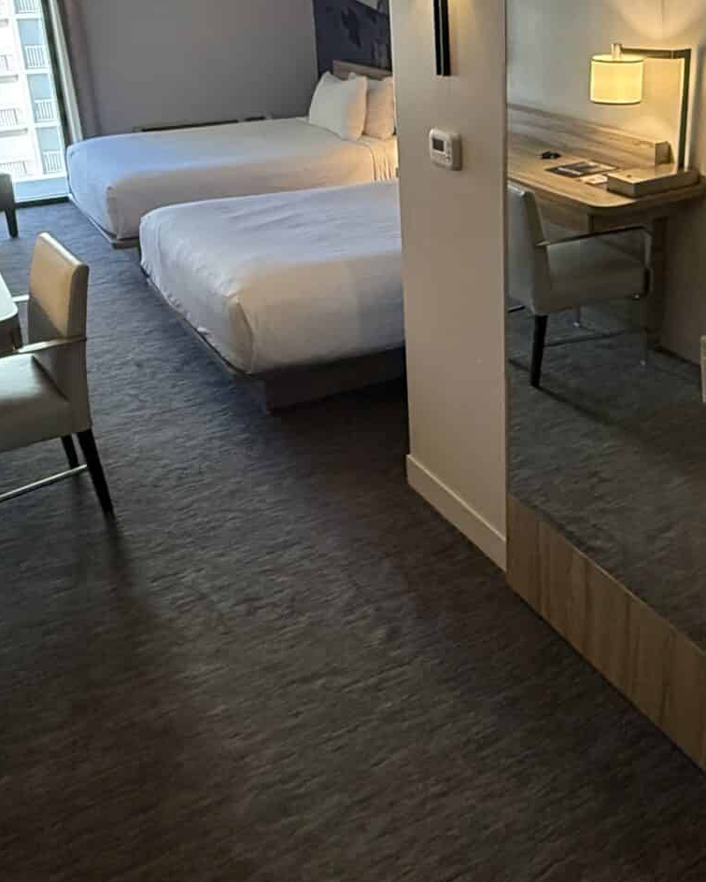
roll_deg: +0.3
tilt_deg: -19.3
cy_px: 298
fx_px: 966
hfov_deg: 39.3
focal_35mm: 37
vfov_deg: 48.3
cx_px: 505
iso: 640
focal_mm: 2.22
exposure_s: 1/120
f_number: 2.2
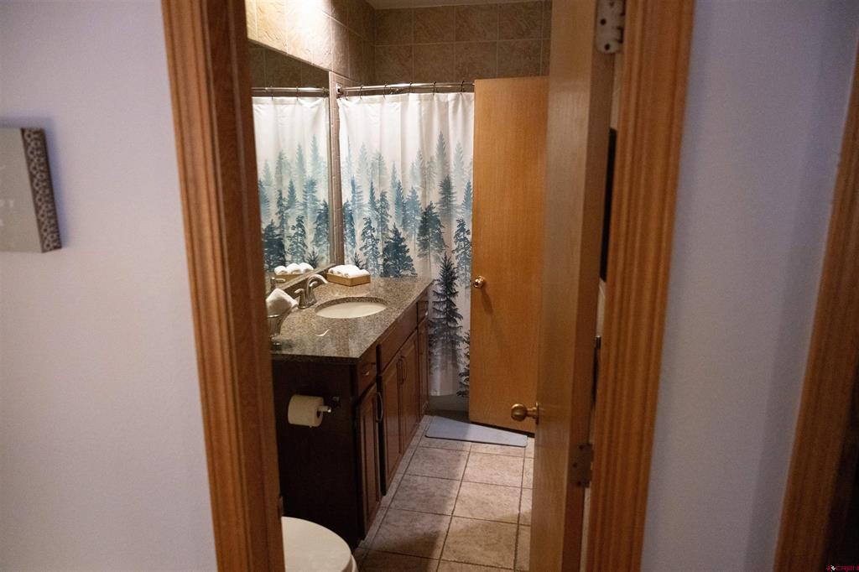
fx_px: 572
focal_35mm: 24
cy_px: 286
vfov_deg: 53.1
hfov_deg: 73.8
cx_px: 430
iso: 14400
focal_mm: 24
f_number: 4
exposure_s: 1/320
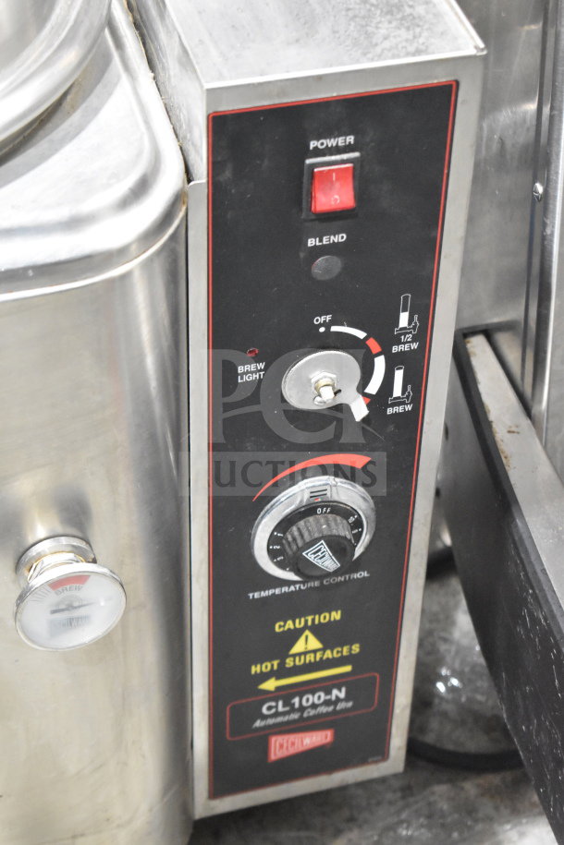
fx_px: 1939
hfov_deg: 16.6
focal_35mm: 82
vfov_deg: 24.6
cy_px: 422
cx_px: 282
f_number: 5.6
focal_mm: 55
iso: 7200
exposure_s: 1/100
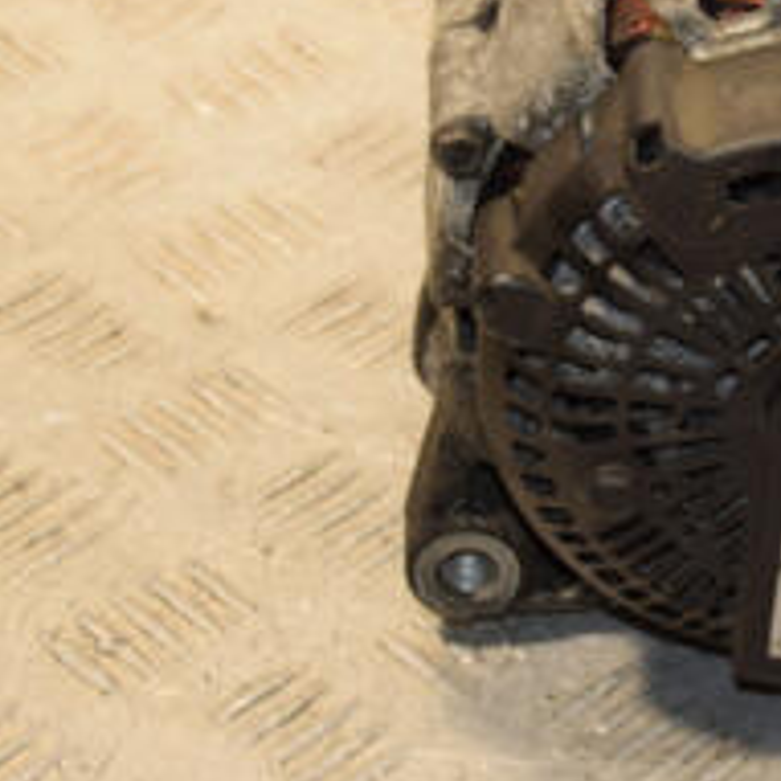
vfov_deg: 9.1
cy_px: 172
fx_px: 4901
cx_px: 765
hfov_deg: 9.1
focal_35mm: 192
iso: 800
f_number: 5.6
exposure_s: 1/200
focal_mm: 48
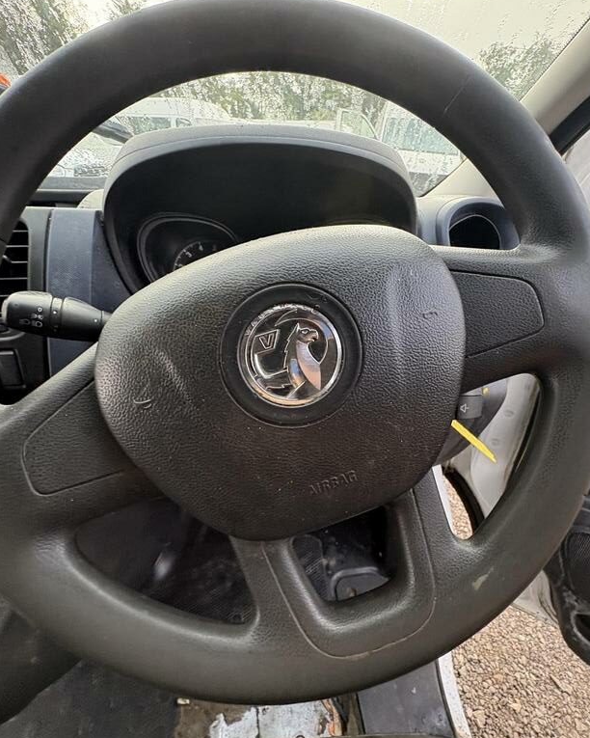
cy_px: 372
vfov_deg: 93.1
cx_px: 289
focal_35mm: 16
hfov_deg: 80.4
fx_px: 349
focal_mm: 2.22
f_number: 2.2
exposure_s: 1/99
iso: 200
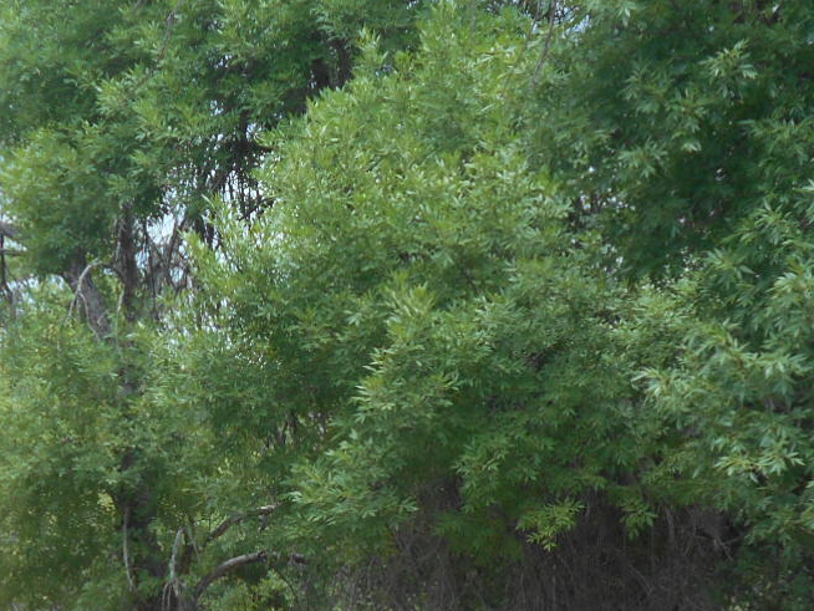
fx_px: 3223
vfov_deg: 10.8
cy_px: 516
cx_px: 256
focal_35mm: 137
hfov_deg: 14.4
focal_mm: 10
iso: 80
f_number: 4.9
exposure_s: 1/160
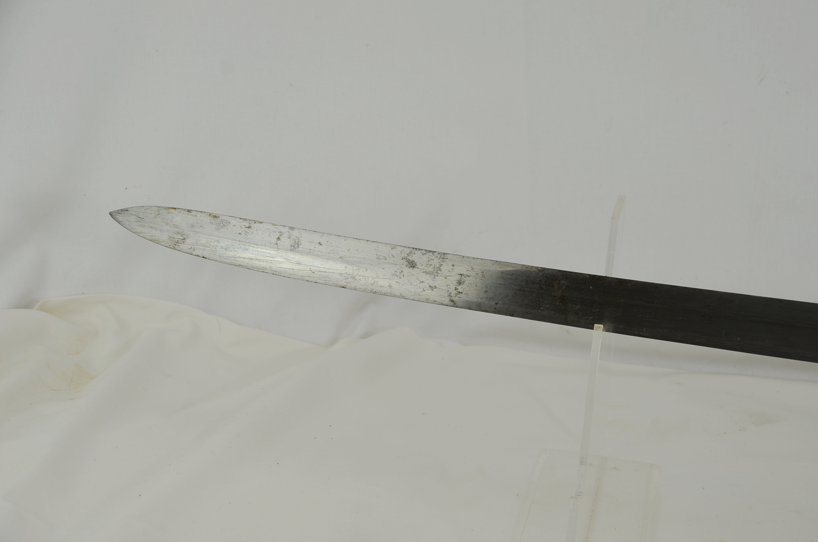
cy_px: 271
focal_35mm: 52
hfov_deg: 37.9
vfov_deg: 25.6
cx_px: 409
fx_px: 1190
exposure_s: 1/125
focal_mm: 35
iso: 200
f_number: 5.6
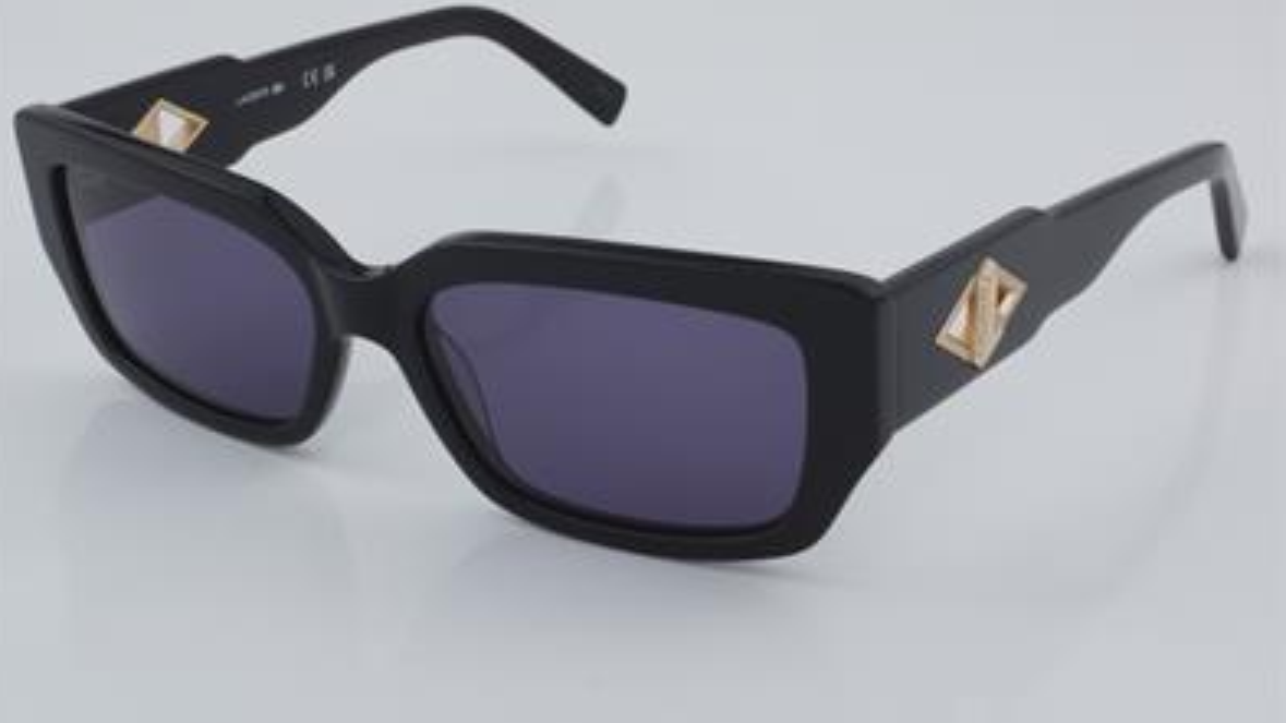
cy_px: 321
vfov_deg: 18.8
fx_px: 2182
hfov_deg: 32.8
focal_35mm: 64
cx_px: 635
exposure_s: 1/4
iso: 100
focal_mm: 40
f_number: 32
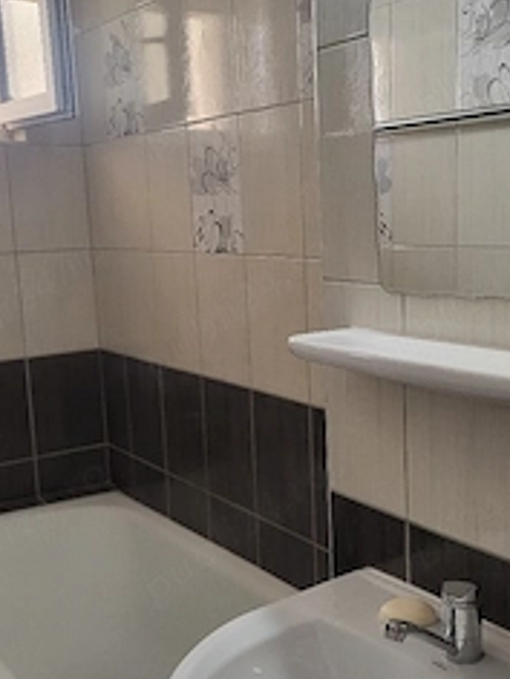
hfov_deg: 32.8
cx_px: 294
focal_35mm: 44
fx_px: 864
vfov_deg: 42.9
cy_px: 342
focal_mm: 5.4
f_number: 1.8
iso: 320
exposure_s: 1/101
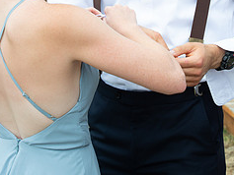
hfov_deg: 12.7
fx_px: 1048
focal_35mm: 155
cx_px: 120
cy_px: -5
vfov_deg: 9.5
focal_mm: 85
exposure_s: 1/125
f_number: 13
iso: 400
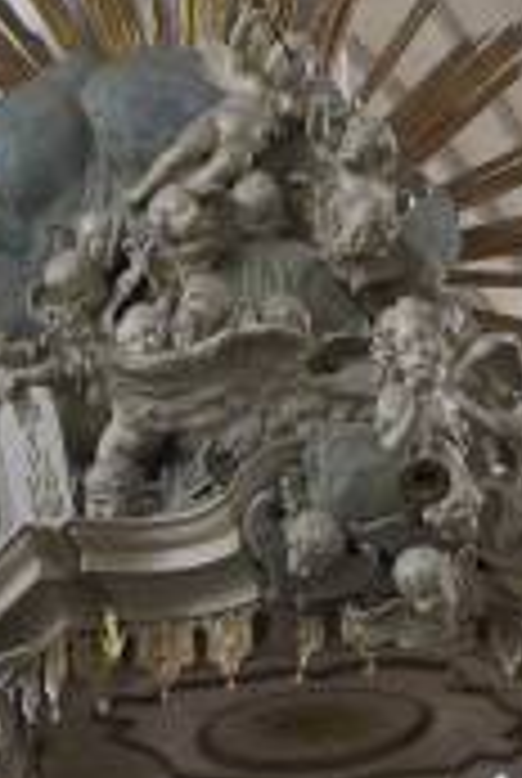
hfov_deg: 8.3
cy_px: 765
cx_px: 223
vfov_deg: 12.2
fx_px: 3596
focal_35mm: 166
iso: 100
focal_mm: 40
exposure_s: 1/6
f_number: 5.6
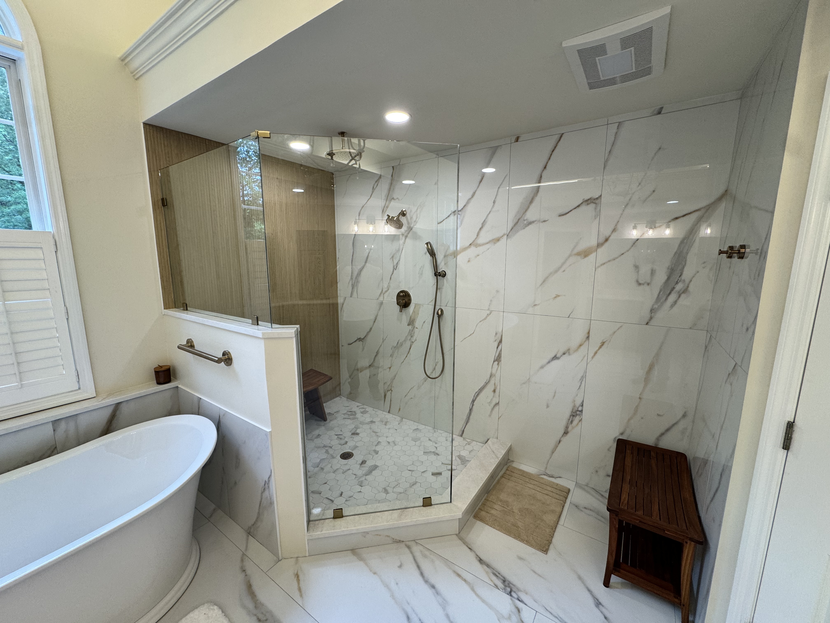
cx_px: 415
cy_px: 312
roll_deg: -0.7
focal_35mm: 14
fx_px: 336
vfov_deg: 85.7
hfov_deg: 102.1
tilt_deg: -9.5
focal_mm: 2.22
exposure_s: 1/120
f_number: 2.2
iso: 100
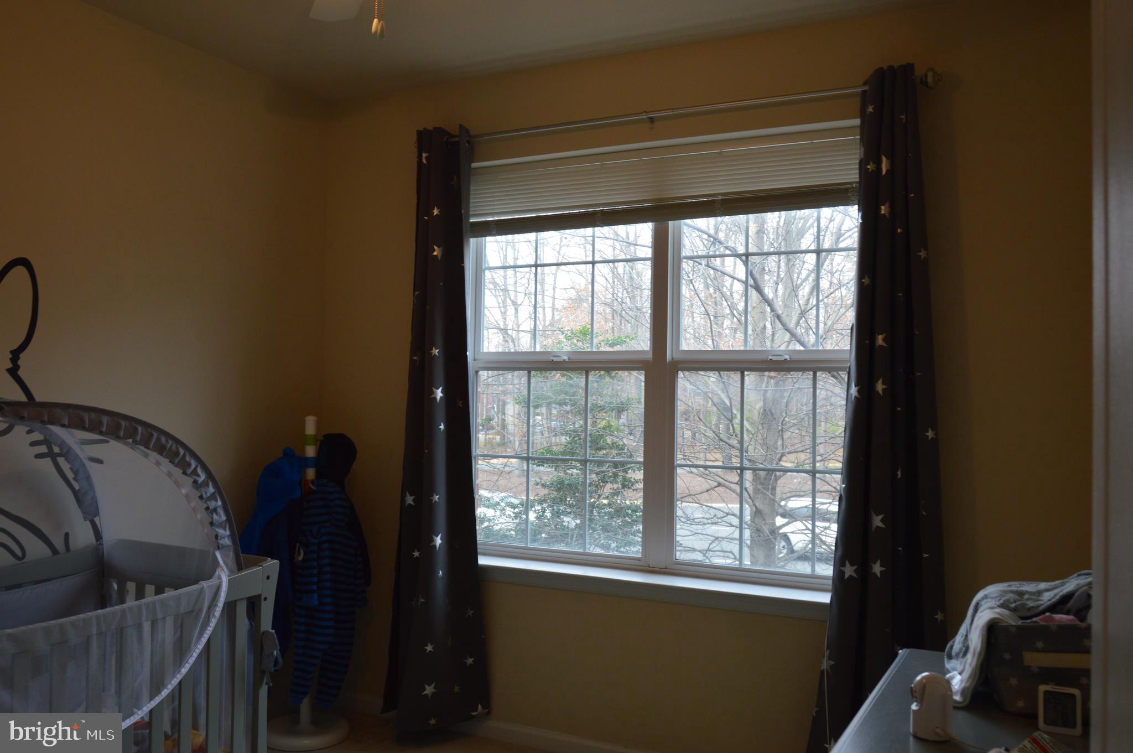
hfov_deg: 67.4
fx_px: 849
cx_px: 566
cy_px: 376
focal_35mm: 27
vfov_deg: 47.8
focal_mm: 18
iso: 400
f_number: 7.1
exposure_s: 1/40
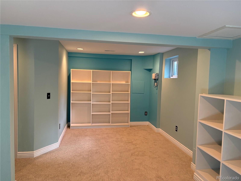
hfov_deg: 67.3
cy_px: 90
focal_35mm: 26
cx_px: 120
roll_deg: -1.3
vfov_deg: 53.1
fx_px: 181
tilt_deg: -3.6
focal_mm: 5.96
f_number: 1.6
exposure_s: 1/60
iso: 200
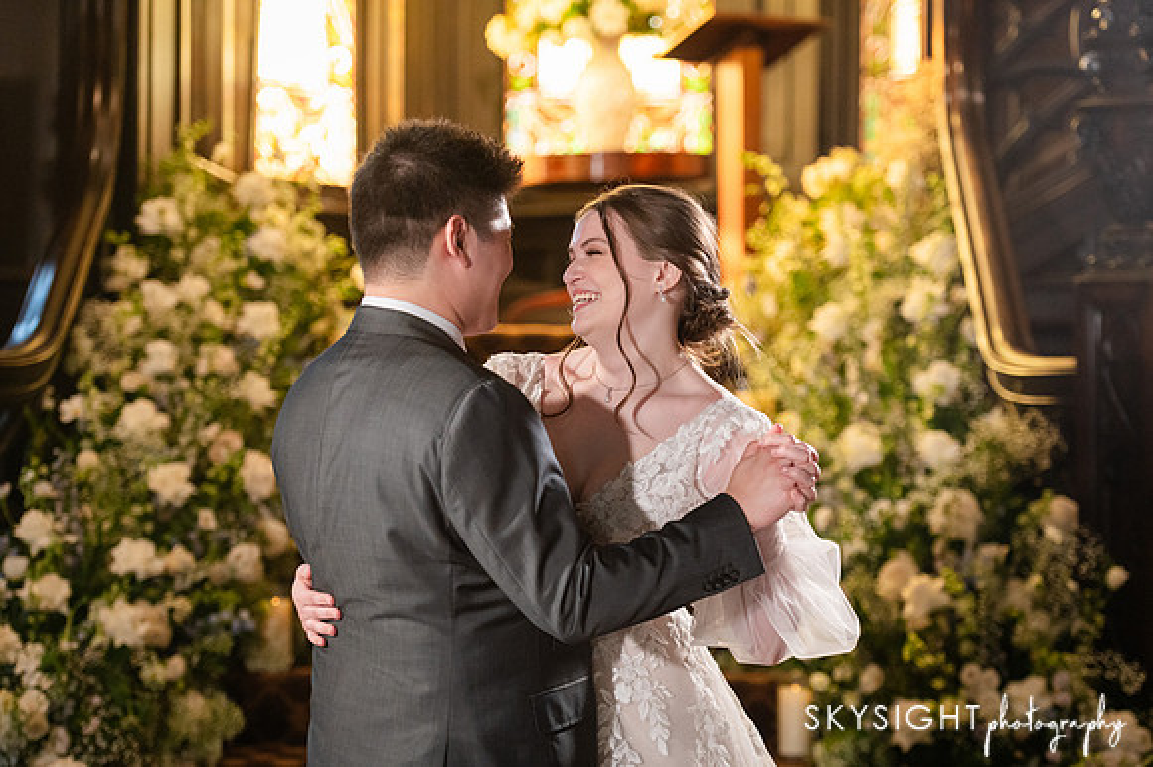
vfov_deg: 14.8
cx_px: 576
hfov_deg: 22.1
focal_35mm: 92
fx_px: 2958
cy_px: 384
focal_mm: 92
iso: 3200
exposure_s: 1/250
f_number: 2.8
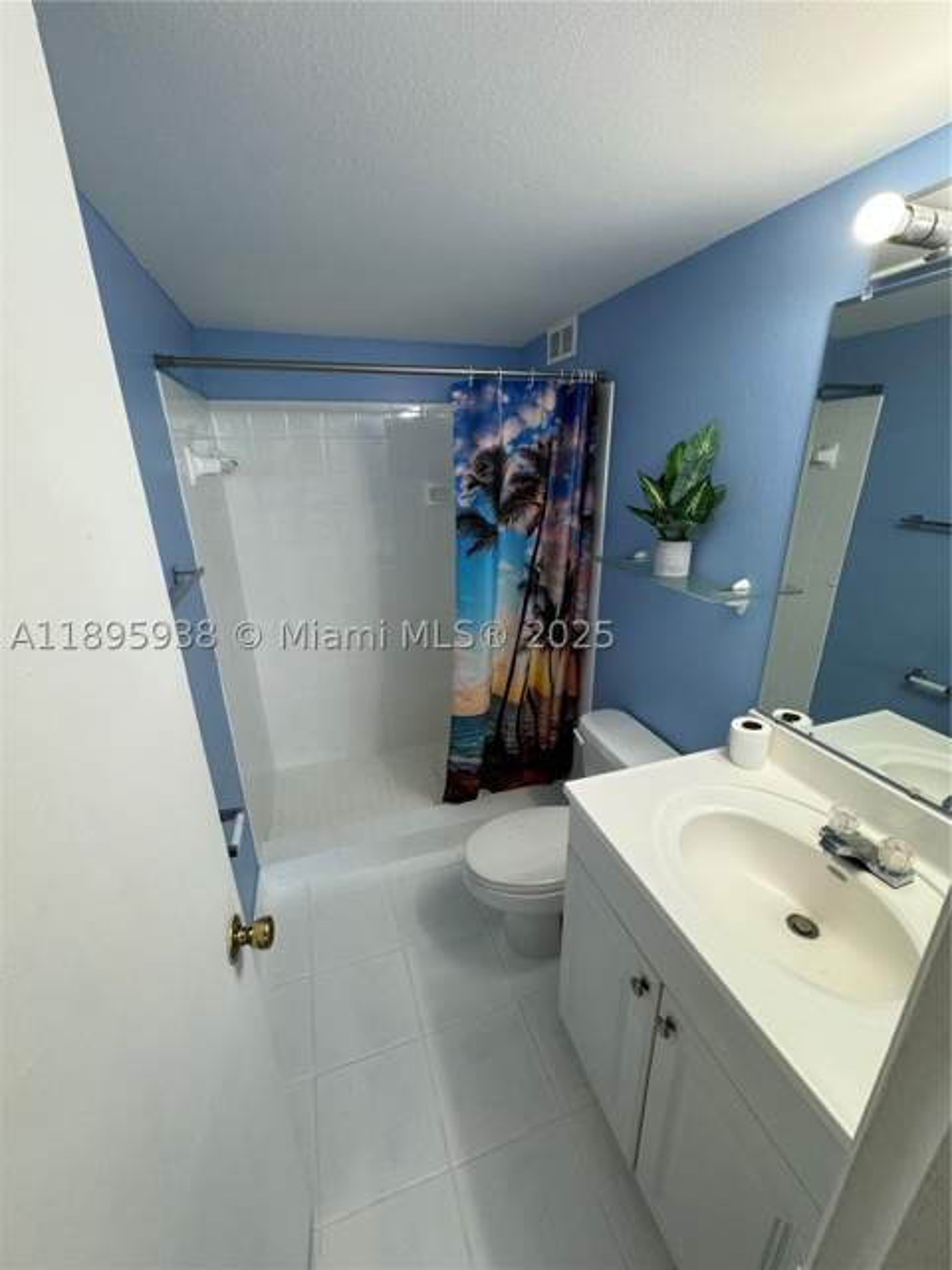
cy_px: 635
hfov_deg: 85.7
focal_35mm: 14
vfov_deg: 102.1
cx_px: 476
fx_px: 513
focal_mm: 2.22
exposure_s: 1/120
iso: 125
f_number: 2.2
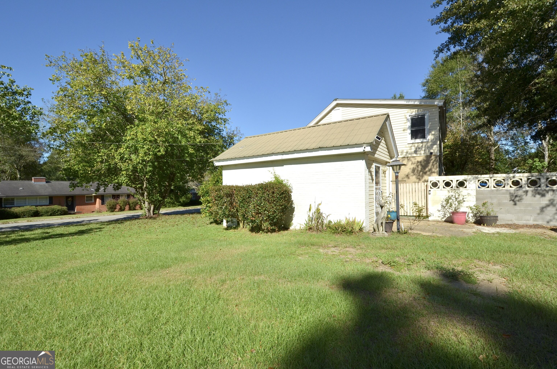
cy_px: 184
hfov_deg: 100.5
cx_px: 278
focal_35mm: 15
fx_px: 232
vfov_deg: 77.1
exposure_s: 1/640
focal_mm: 10
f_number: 8
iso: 200
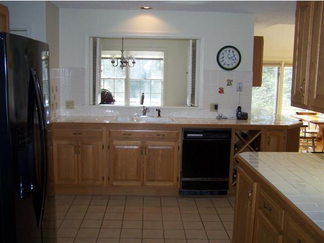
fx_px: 356
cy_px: 122
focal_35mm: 38
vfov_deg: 37.8
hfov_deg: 48.9
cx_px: 162
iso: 80
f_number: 2.8
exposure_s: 1/60
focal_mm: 6.3
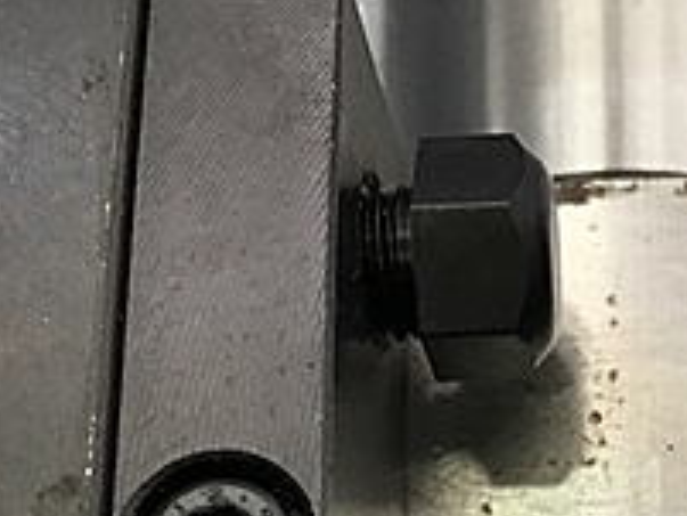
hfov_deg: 21.7
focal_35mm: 89
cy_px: 680
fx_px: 1767
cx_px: 574
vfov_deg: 15.7
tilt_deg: -73.6
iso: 25
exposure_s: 1/30
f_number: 1.8
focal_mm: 3.99
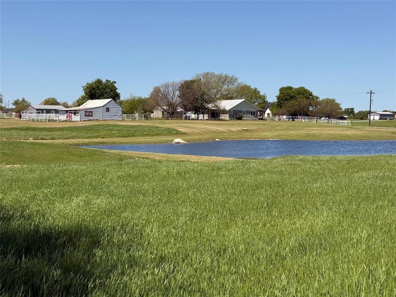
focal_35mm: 48
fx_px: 549
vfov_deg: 30.3
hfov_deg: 39.7
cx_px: 198
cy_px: 148
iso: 64
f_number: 1.78
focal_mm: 6.76
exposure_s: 1/5208
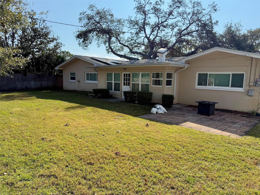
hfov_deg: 71.6
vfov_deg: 56.8
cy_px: 98
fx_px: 180
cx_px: 130
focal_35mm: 24
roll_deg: -1.7
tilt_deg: -6.8
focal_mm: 6.76
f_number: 1.78
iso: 100
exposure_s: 1/4673
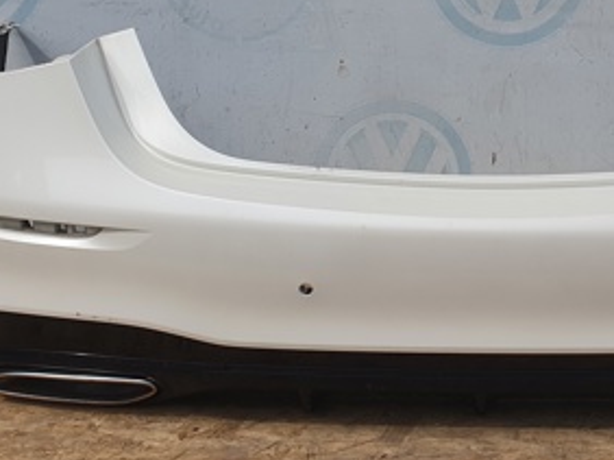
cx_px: 470
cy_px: 82
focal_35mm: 59
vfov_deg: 24.3
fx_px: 1046
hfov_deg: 32.0
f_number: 2.4
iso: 50
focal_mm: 4.32
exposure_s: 1/2480
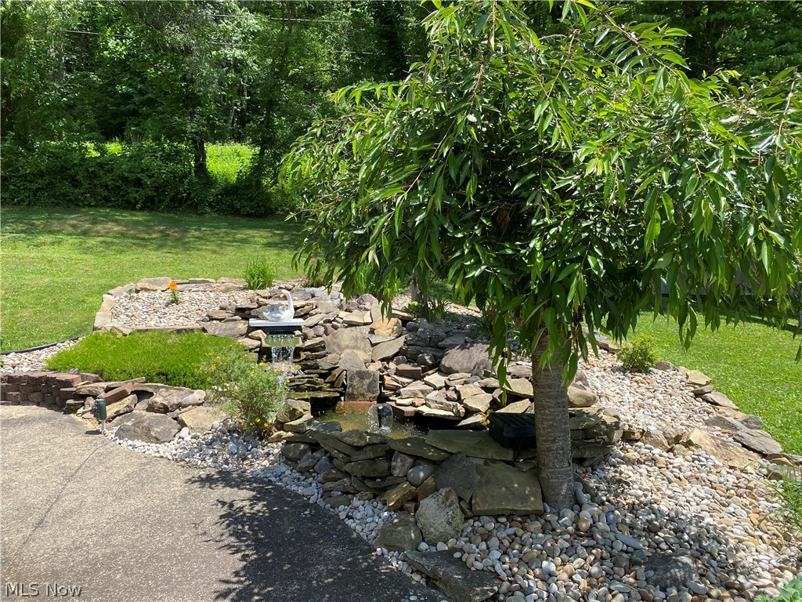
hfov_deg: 67.3
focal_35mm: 26
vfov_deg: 53.1
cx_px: 401
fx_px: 602
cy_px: 301
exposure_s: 1/1170
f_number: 1.8
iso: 32
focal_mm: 4.25
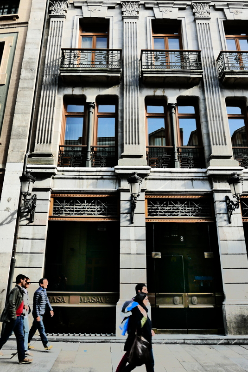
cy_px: 186
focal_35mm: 24
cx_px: 124
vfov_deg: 73.7
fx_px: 247
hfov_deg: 53.2
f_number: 8
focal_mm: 10.9
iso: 200
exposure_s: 1/60
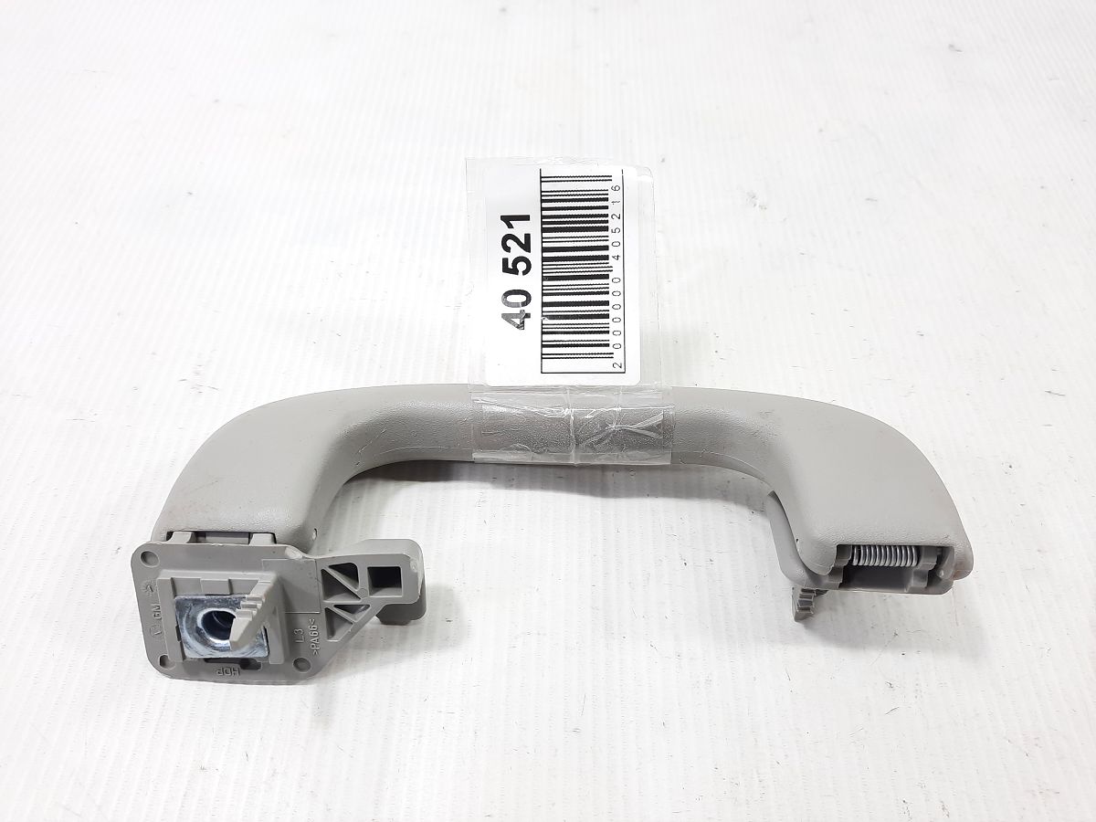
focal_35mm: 25
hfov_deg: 69.4
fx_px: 792
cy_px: 411
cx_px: 548
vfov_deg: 54.9
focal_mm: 4.6
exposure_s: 1/50
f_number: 2
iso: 40
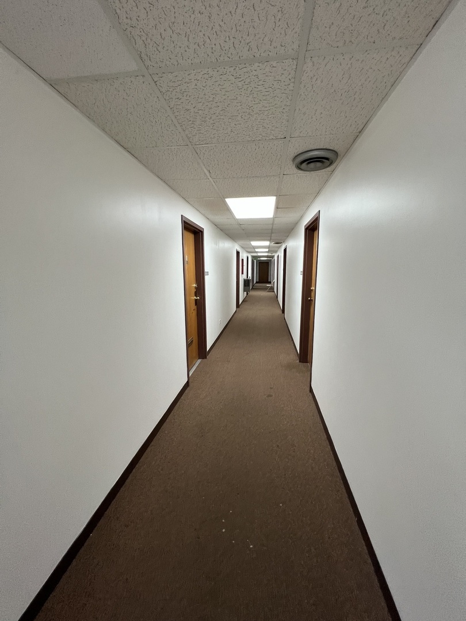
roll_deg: +0.5
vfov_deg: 106.2
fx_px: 233
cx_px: 233
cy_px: 310
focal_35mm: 13
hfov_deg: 89.9
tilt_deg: -10.4
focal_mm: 1.57
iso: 200
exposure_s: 1/120
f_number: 1.8
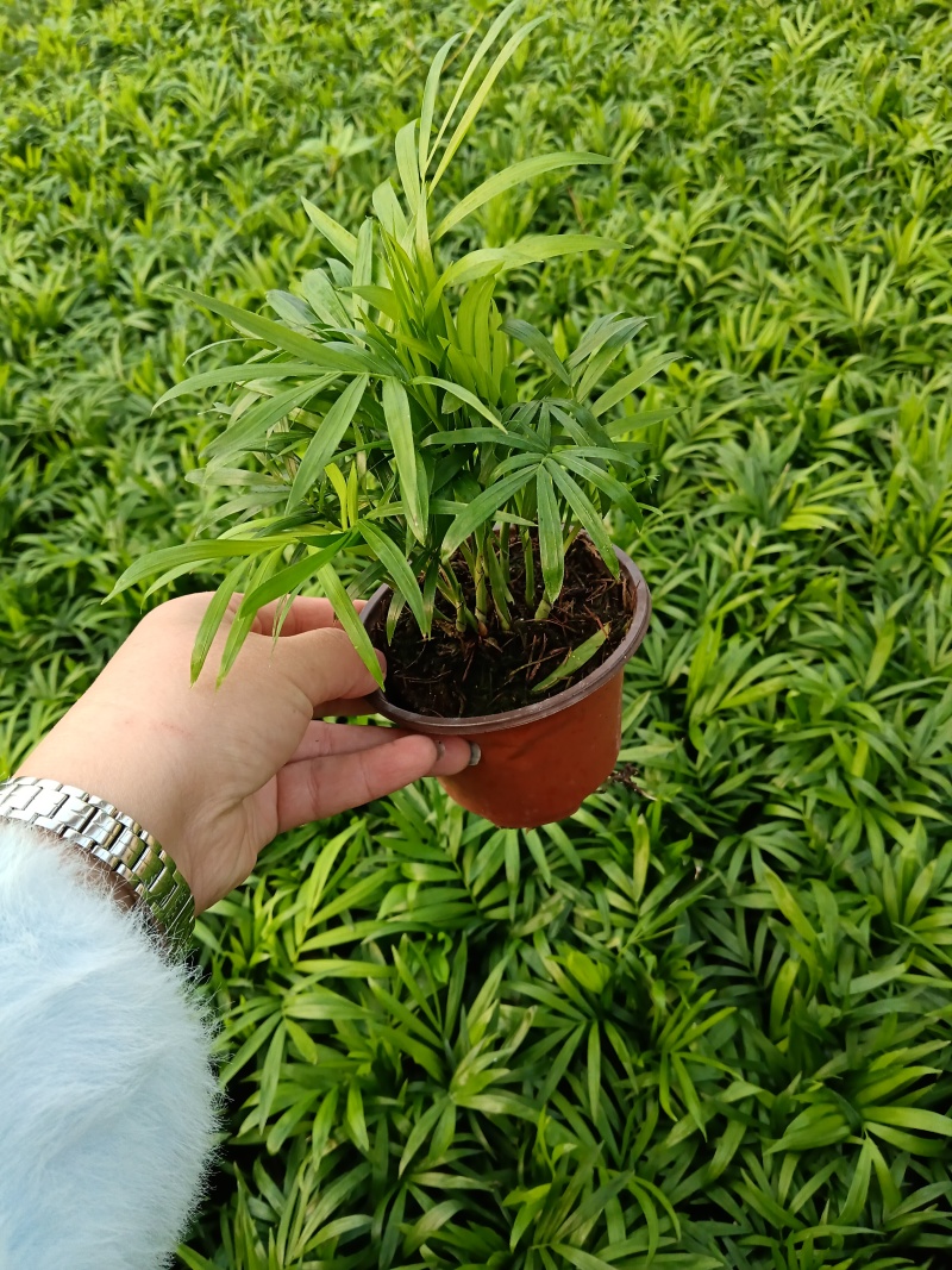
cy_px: 635
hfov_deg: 51.3
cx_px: 476
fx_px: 990
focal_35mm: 27
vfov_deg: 65.3
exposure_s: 1/200
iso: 739
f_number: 1.8
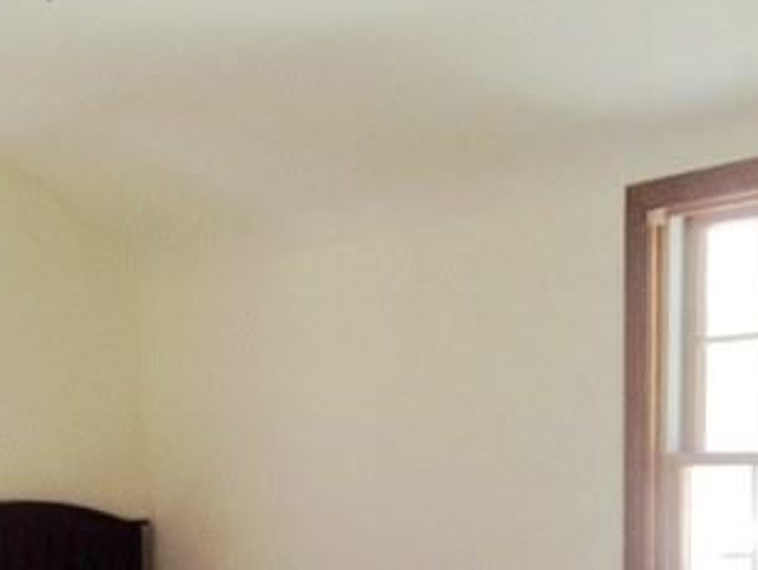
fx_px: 1512
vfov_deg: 20.7
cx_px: 277
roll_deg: +0.8
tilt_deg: -2.6
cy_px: 550
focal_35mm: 69
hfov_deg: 28.0
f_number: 2.4
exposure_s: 1/120
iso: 80
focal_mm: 4.12
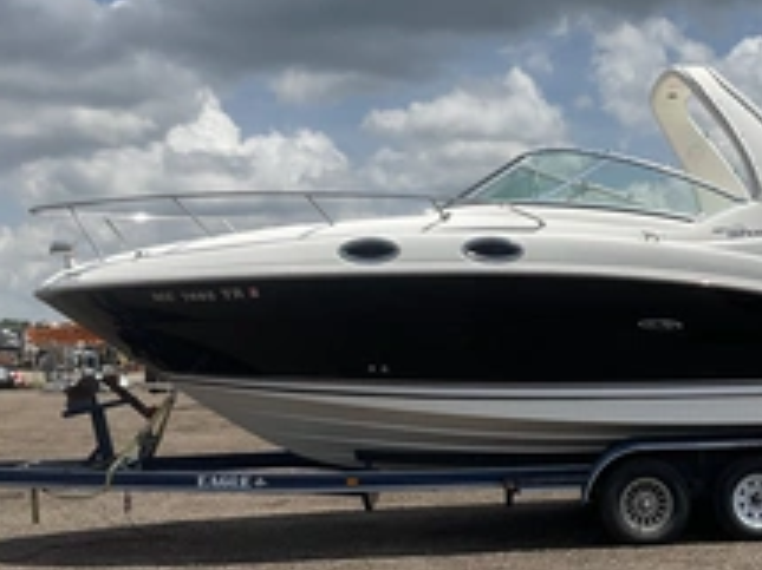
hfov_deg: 34.8
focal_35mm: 54
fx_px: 1188
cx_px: 574
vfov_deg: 27.0
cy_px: 287
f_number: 1.8
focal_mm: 3
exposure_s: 1/3534
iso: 25
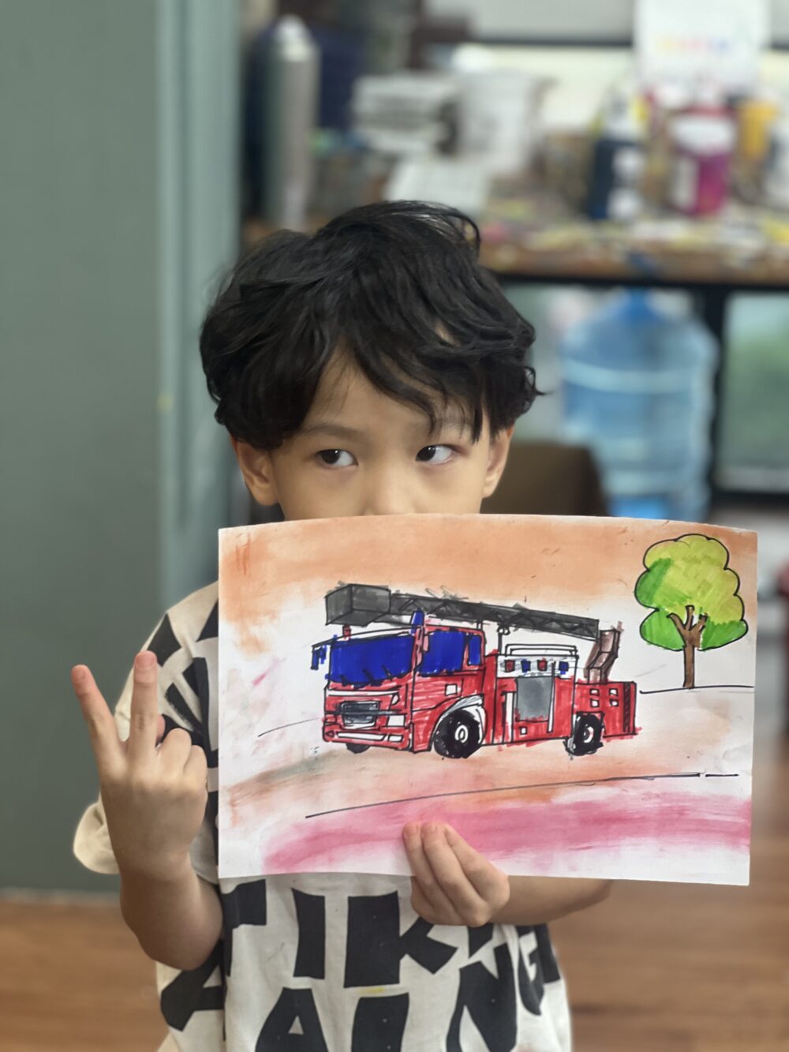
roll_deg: -1.3
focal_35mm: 77
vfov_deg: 25.3
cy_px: 526
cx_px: 394
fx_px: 2340
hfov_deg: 19.1
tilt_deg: -20.3
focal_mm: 9
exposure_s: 1/33
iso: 125
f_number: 2.8
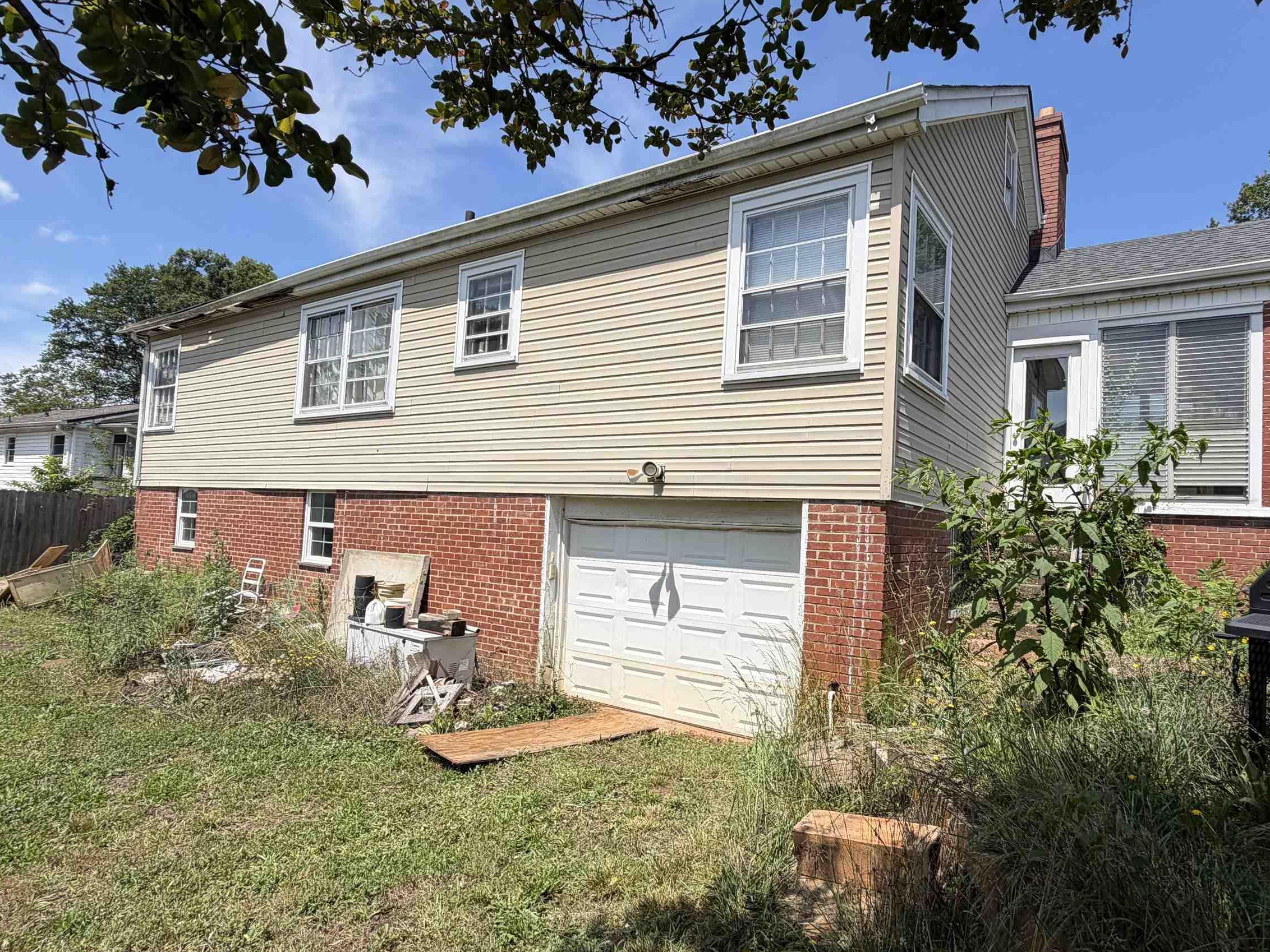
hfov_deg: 84.2
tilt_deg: +2.9
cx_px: 721
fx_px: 697
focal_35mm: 19
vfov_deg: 68.6
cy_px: 498
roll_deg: -3.1
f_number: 2.2
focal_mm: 2.22
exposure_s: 1/770
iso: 20
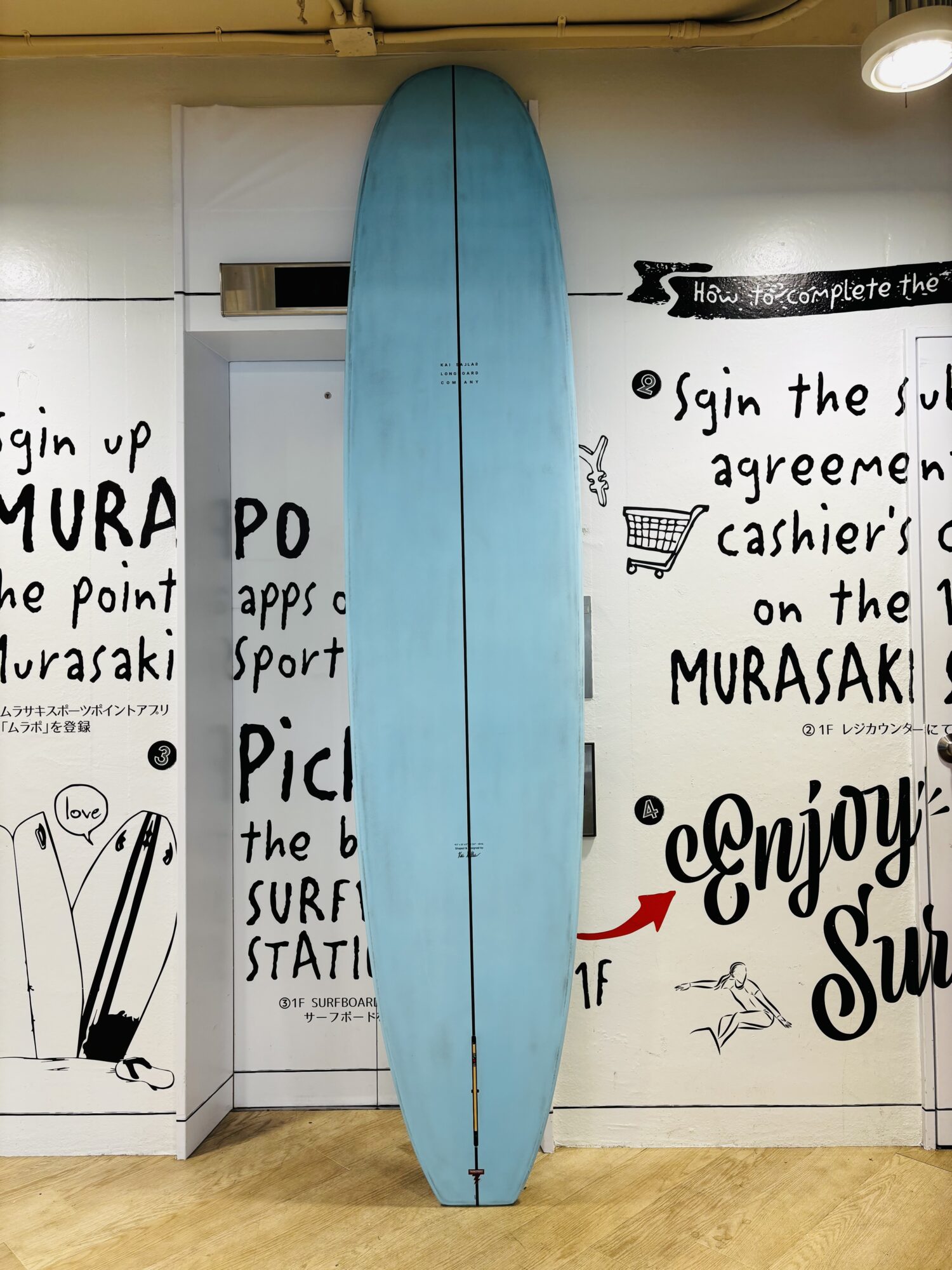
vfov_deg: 67.3
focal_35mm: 26
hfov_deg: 53.1
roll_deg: +0.2
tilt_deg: +1.7
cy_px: 635
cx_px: 476
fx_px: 953
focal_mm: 5.96
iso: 32
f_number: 1.6
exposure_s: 1/110
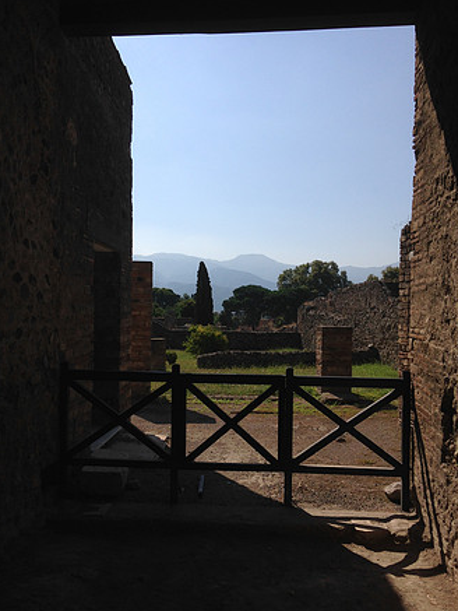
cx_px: 230
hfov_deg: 41.8
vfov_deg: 53.9
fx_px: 600
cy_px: 309
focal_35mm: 34
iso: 50
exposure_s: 1/3195
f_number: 2.4
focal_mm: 4.12
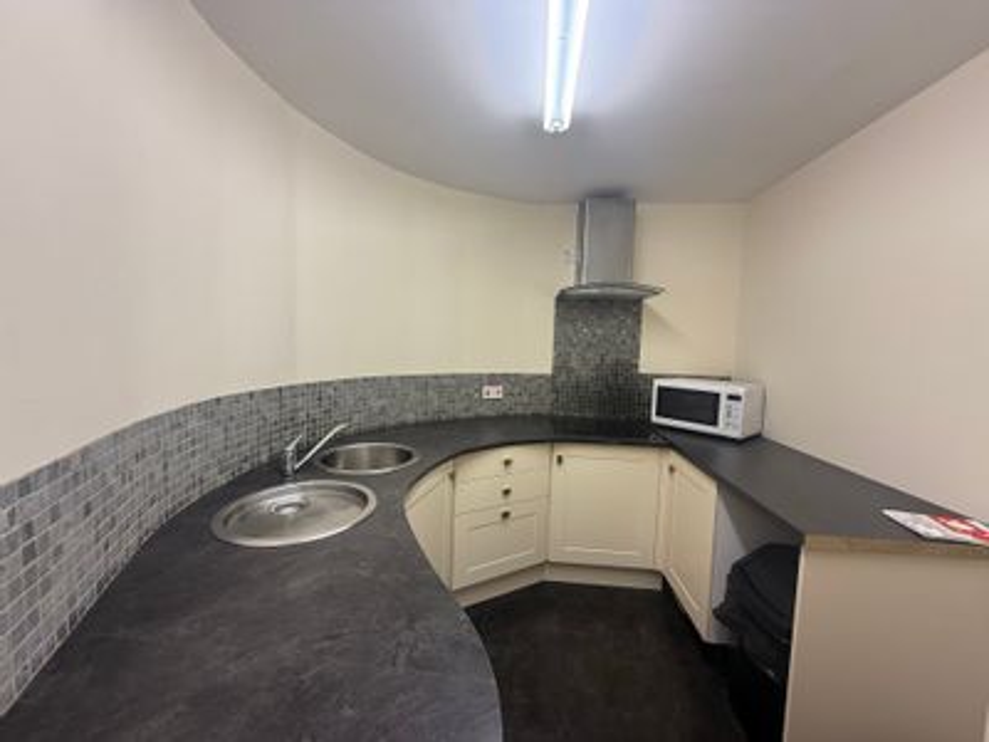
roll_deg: -1.8
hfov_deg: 102.1
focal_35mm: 14
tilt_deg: -4.2
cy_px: 371
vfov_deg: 85.7
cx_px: 494
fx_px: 400
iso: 100
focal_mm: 2.22
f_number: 2.2
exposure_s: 1/100
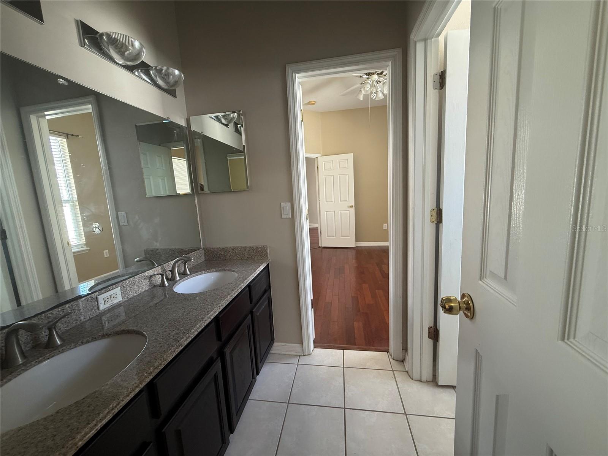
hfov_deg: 102.1
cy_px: 228
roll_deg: +2.7
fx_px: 246
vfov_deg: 85.7
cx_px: 304
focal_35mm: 14
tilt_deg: -7.2
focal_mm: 2.22
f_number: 2.2
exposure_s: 1/60
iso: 200
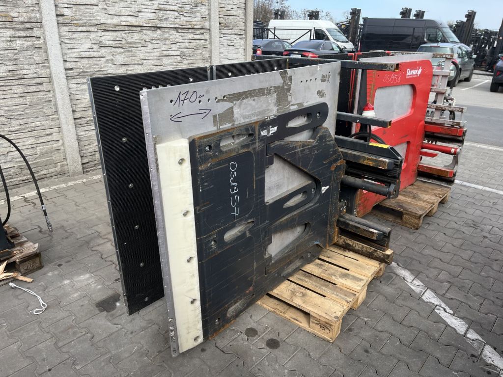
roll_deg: -0.5
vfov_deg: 53.1
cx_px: 252
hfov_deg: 67.3
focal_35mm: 26
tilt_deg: -21.0
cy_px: 188
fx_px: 378
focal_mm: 5.1
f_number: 1.6
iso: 50
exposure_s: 1/1151
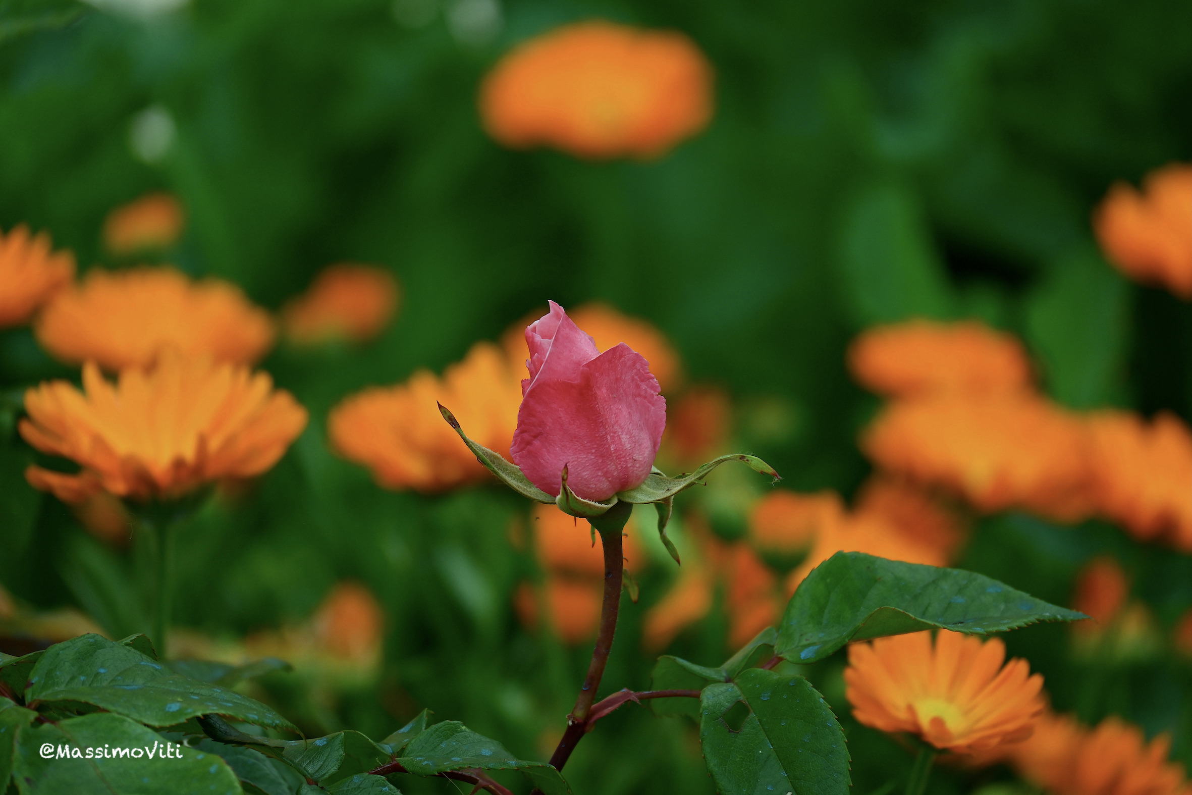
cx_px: 596
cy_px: 398
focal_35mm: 375
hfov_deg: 5.5
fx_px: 12417
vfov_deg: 3.7
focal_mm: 250
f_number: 6.3
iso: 140
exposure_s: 1/400
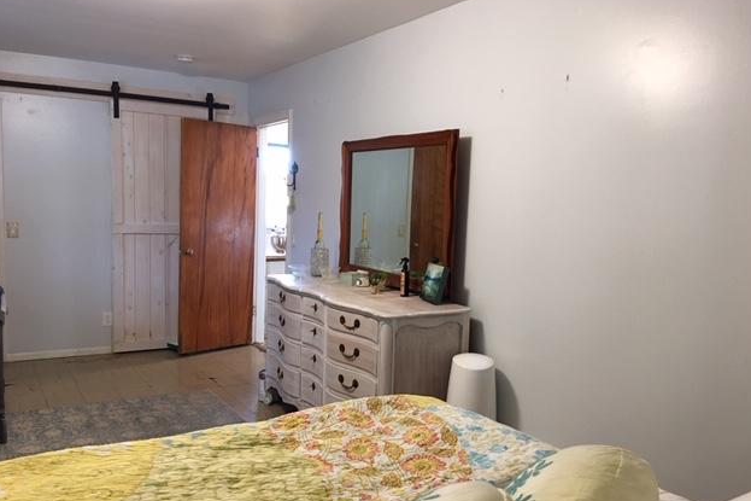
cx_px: 381
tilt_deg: -6.1
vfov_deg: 42.3
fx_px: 646
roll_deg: -2.1
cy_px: 276
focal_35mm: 31
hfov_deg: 60.3
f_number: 2.2
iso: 50
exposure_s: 1/15
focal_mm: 4.15
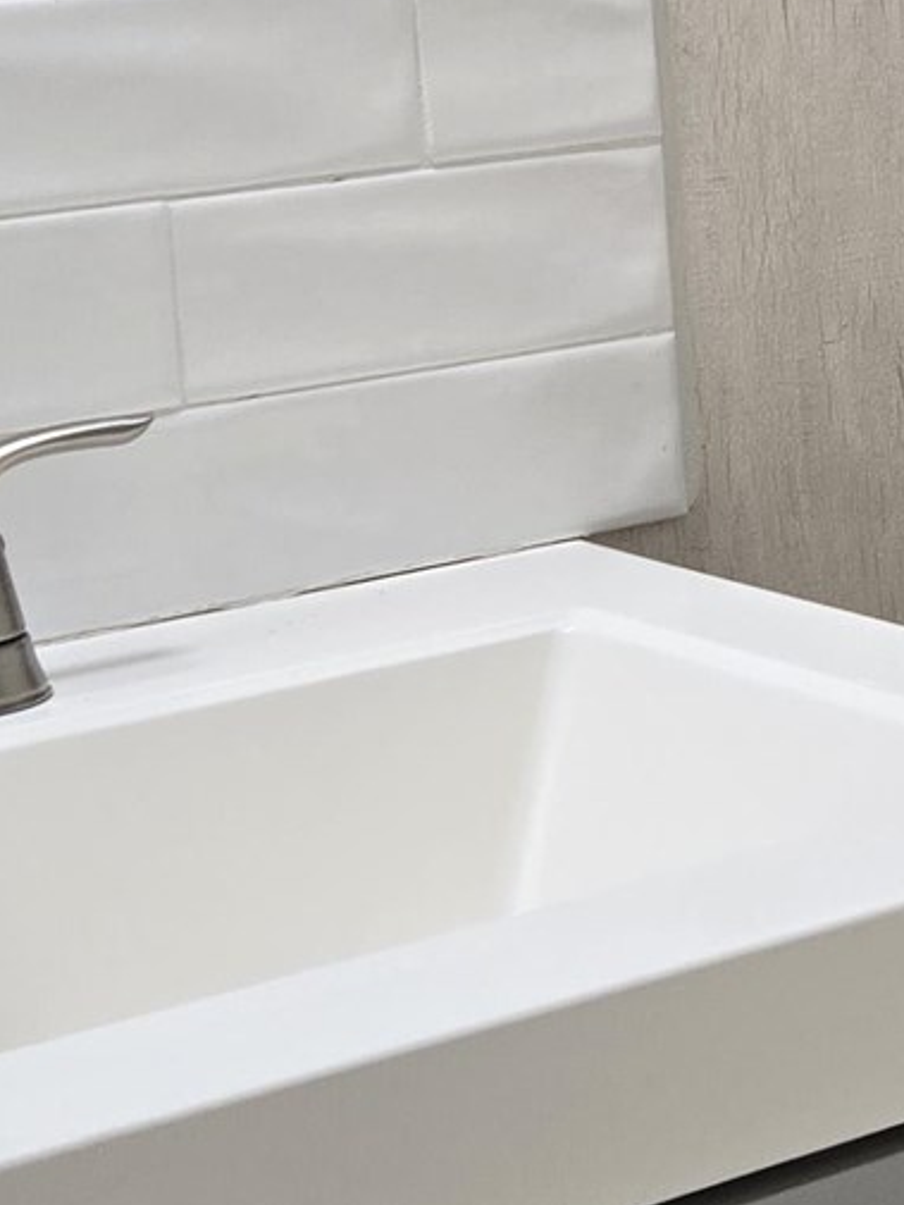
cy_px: 153
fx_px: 3655
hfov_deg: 13.7
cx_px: 1066
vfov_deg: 18.4
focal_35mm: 105
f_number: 1.8
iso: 160
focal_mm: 5.4
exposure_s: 1/120
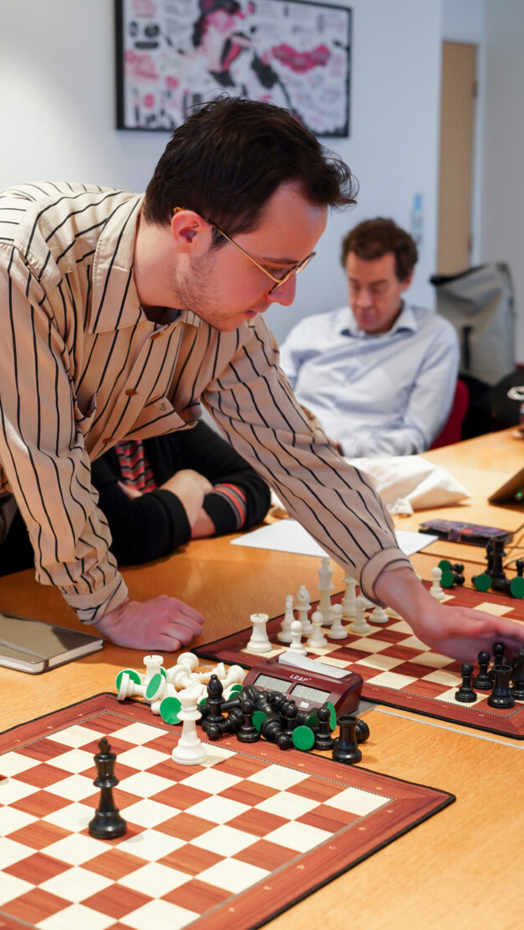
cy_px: 477
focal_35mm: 54
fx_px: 1333
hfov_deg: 22.2
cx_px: 255
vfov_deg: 38.5
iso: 800
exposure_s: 1/30
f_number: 4
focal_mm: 50
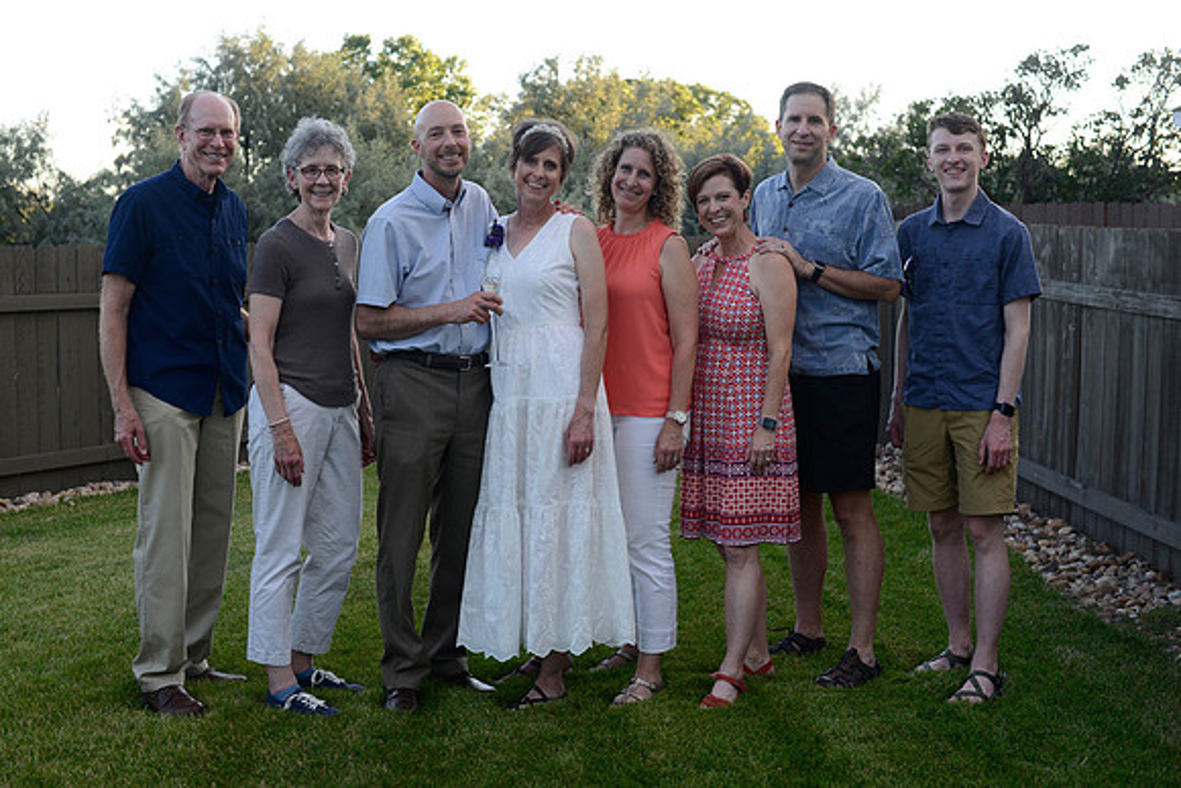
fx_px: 1641
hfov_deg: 39.6
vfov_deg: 27.0
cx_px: 590
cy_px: 394
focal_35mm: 50
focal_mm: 50
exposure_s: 1/200
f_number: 5
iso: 400
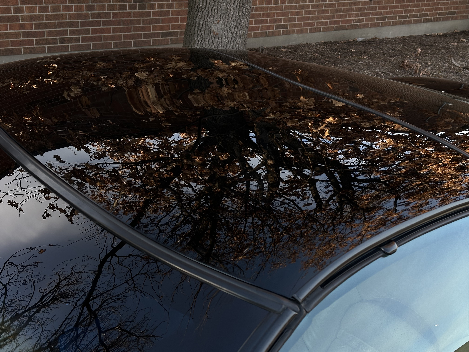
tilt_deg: -22.4
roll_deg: -3.9
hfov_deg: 39.7
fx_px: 650
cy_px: 176
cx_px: 234
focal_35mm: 48
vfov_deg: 30.3
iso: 64
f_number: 1.78
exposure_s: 1/337
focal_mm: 6.86
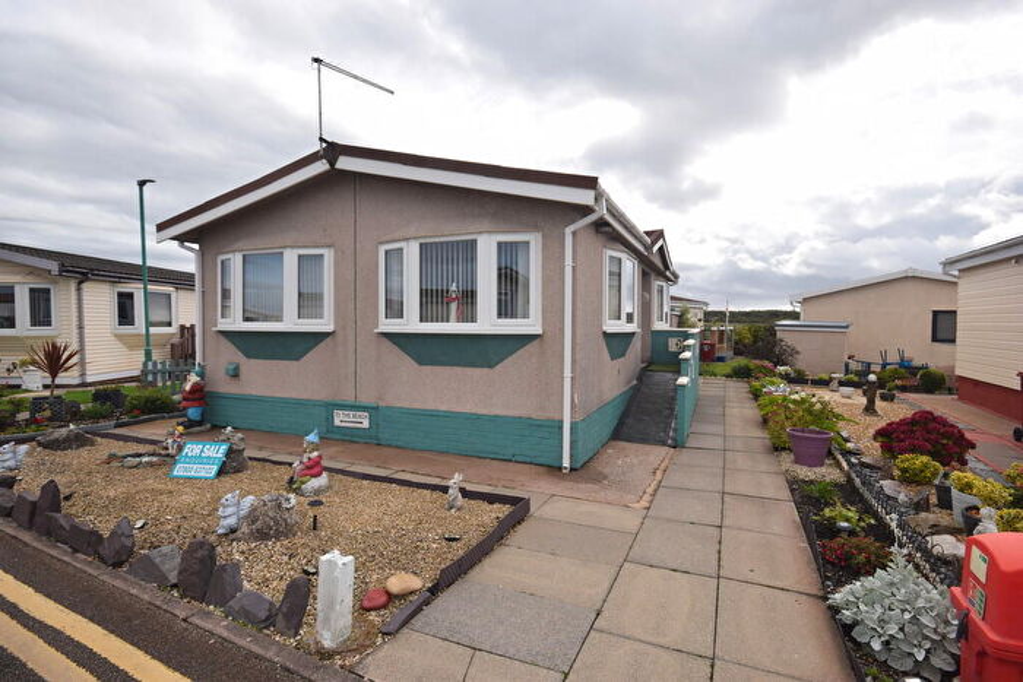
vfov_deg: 67.4
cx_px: 512
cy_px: 341
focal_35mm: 18
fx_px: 512
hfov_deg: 90.0
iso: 100
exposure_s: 1/200
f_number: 11
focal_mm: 12
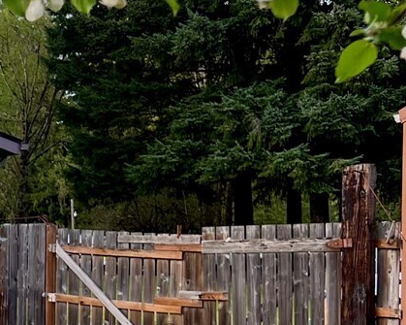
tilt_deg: -2.0
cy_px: 276
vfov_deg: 15.7
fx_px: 1165
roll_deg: -0.4
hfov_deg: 16.9
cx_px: -292
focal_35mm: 97
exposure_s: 1/142
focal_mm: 5.7
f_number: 1.5
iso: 64
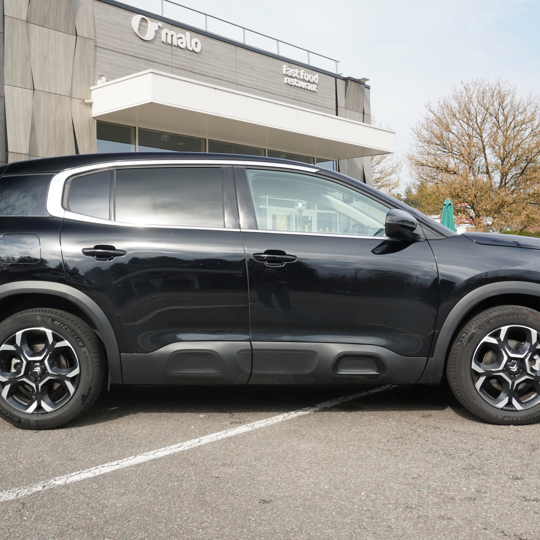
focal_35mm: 39
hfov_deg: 42.8
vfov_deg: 42.8
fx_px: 688
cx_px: 278
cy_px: 271
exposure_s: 1/100
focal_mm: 20
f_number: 5.6
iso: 100
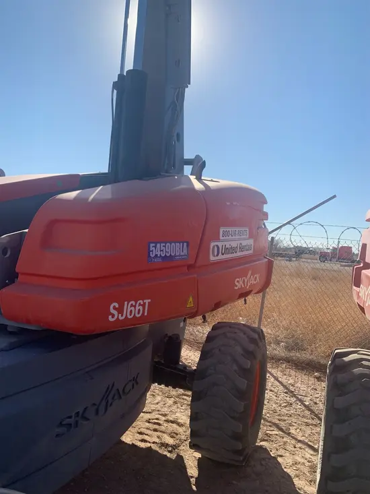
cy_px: 247
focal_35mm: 26
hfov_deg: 53.1
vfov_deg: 67.3
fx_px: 370
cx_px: 185
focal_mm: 4.25
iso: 25
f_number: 1.8
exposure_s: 1/2681
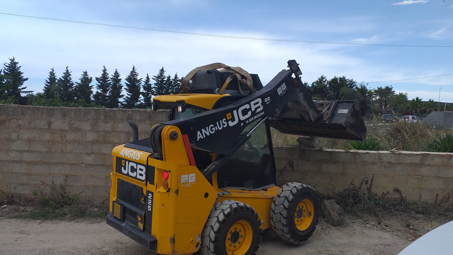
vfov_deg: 38.9
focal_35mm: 30
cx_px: 230
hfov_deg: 64.3
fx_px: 360
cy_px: 133
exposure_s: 1/1257
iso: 40
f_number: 1.9
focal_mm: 3.6
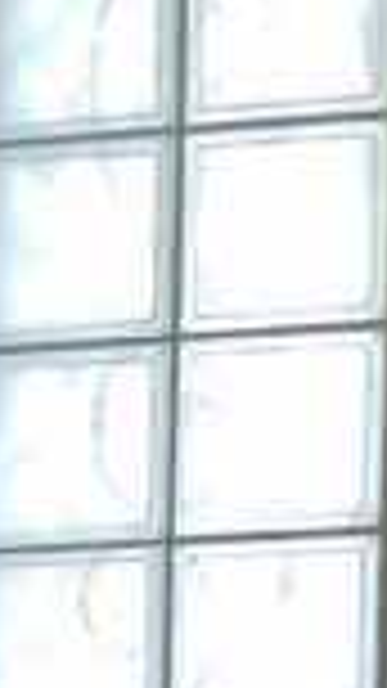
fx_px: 3450
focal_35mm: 189
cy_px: 1147
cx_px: -1062
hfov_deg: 5.7
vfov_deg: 10.8
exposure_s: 1/33
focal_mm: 4.74
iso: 151
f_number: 1.79
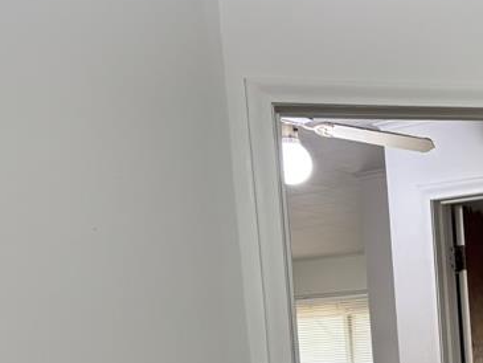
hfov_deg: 23.2
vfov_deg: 18.8
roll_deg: +2.3
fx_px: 1019
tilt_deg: -5.3
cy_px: 468
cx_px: 652
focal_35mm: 73
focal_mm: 5.96
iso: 200
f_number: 1.6
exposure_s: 1/60
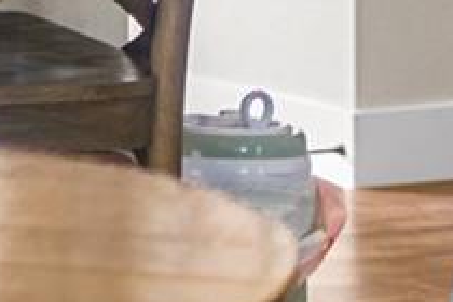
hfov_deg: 5.1
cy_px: -559
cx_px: -956
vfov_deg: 3.5
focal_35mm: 381
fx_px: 4794
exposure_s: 1/40
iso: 125
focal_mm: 50
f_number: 1.8
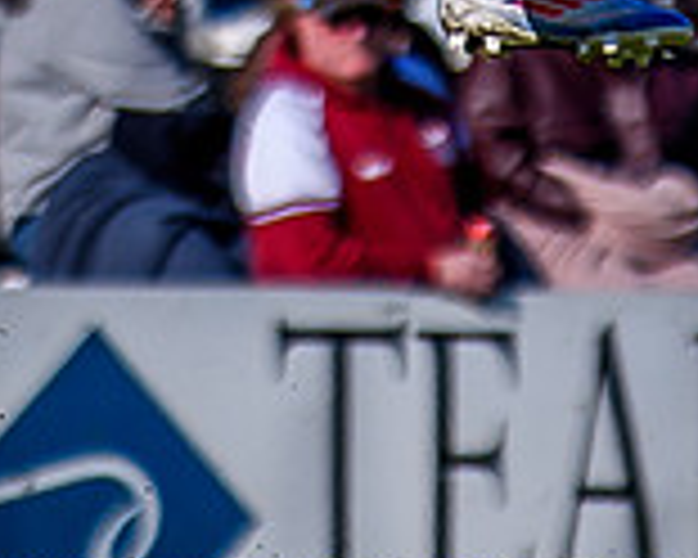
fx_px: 52926
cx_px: 253
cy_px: -1227
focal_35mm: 2562
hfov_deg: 0.8
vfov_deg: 0.6
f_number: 2.8
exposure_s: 1/4000
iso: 100
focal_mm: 200
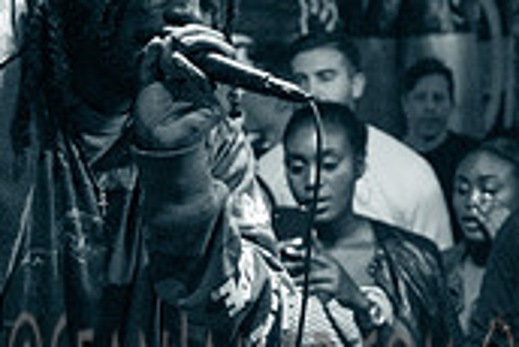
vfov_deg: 12.7
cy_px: 92
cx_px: 272
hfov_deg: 18.9
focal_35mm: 108
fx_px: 1558
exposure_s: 1/320
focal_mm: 32
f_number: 2.8
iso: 5000
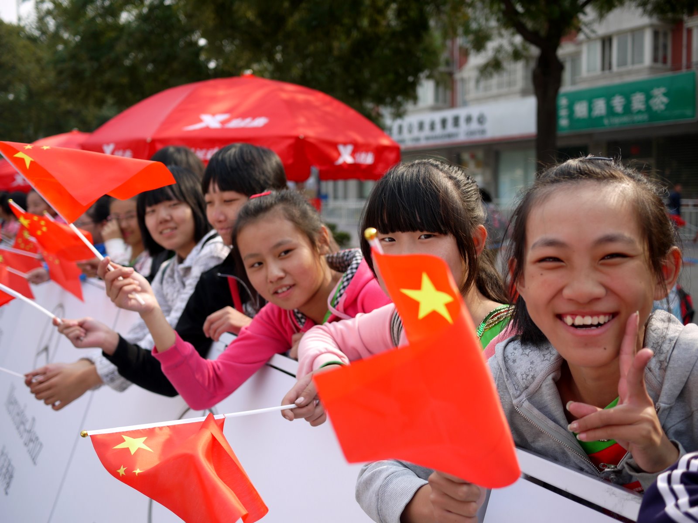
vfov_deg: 36.0
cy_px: 262
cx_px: 349
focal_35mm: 40
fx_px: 807
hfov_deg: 46.8
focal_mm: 20
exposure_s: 1/1300
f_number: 2.2
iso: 100
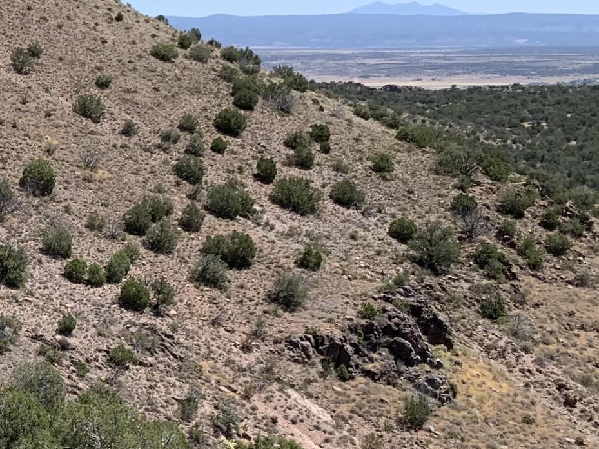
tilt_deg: -11.7
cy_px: 348
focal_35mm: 84
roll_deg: +0.5
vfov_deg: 17.4
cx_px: -368
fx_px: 1453
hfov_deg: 19.4
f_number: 1.8
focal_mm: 4.25
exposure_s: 1/1953
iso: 25
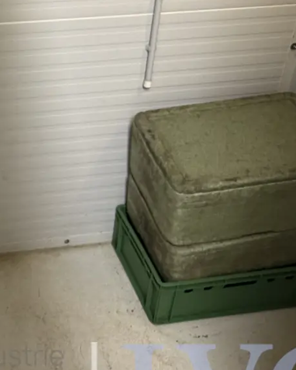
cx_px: -12
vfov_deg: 38.5
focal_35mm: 46
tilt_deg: -22.8
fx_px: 504
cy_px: 65
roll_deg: +2.0
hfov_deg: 30.1
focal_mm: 2.22
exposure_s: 1/50
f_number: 2.2
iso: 200
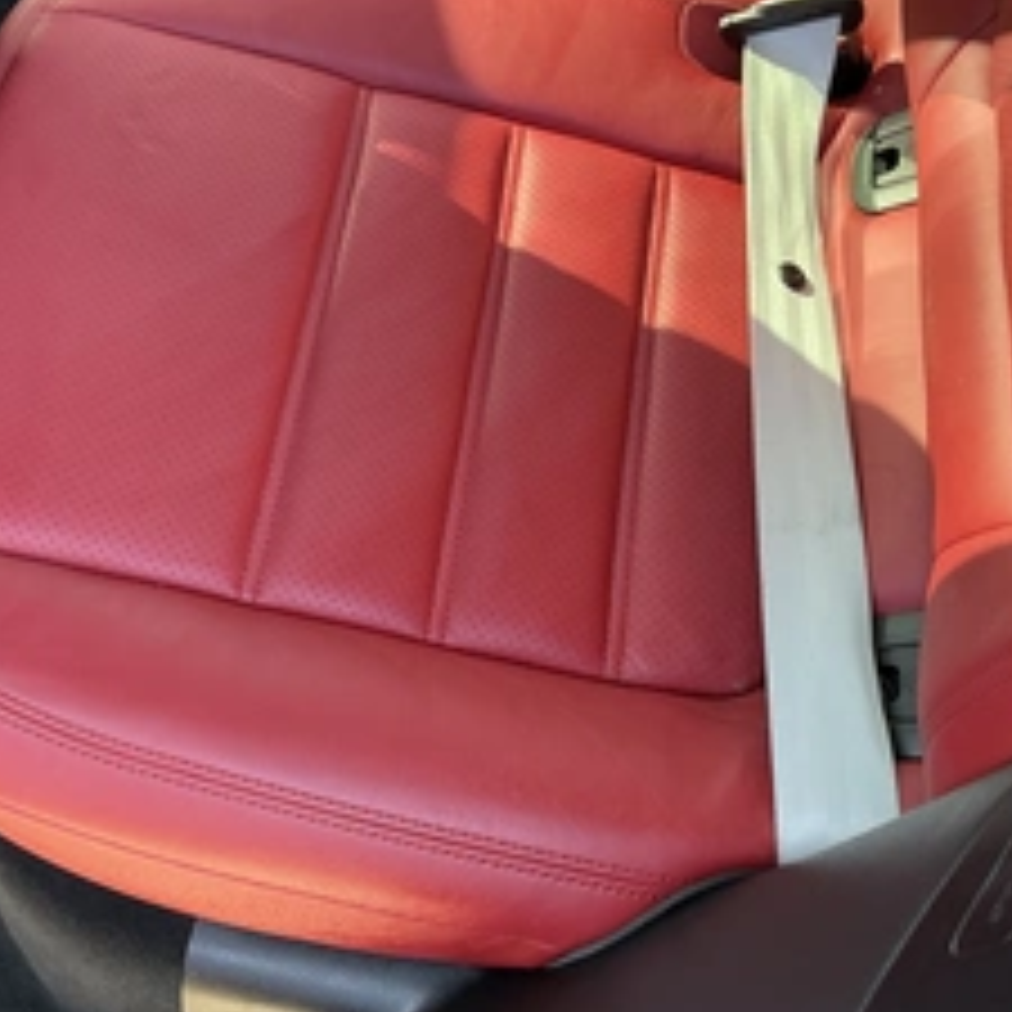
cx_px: 396
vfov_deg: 38.1
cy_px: 382
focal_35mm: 44
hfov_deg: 38.2
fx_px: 1455
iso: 64
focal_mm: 3
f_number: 1.8
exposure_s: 1/63
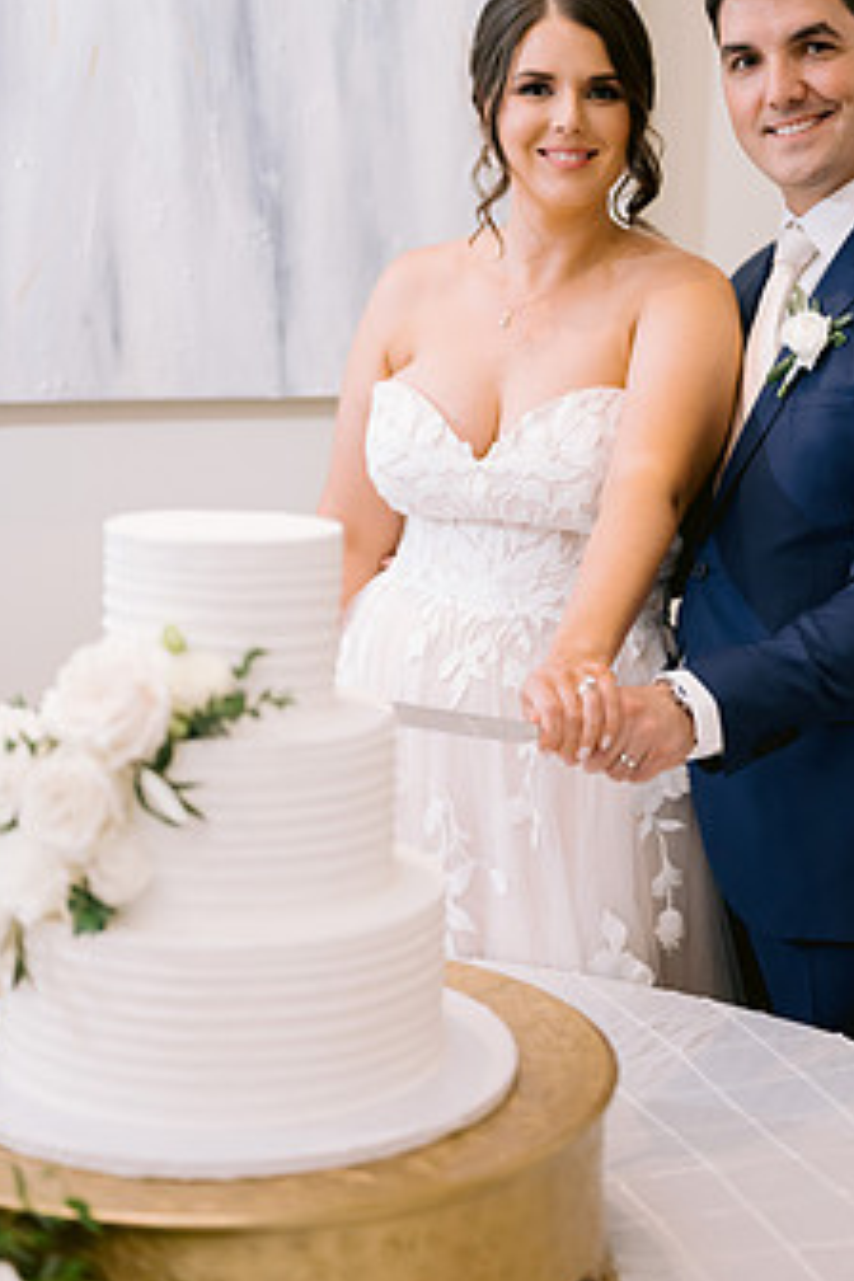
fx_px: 2384
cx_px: 553
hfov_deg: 20.3
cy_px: 507
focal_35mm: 67
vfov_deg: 30.0
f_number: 2
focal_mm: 50
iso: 1000
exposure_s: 1/125
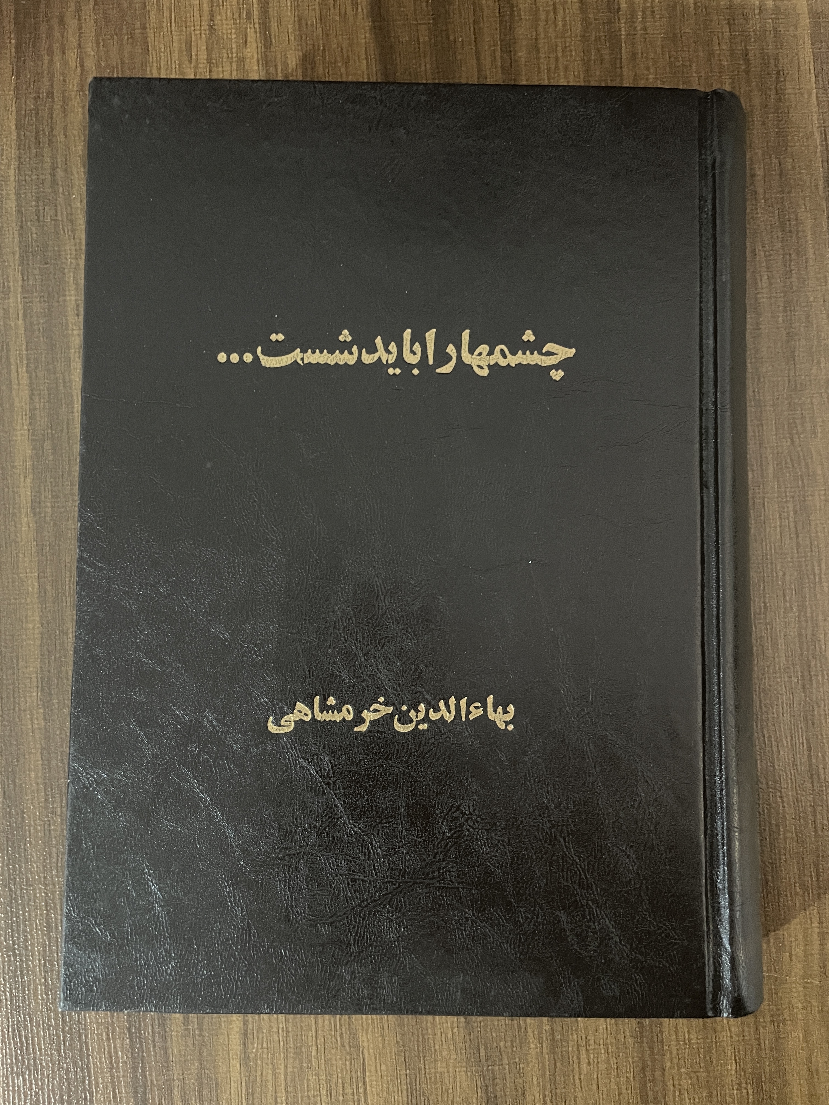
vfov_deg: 67.3
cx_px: 414
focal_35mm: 26
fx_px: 830
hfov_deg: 53.1
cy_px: 552
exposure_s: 1/30
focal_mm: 4.2
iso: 1000
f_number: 1.6
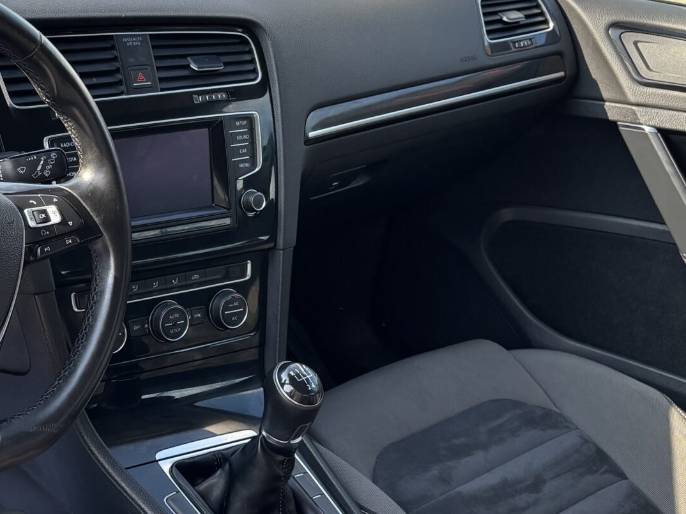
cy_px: 218
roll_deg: -9.9
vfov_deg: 23.6
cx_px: -13
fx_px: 1228
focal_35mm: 62
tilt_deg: -19.8
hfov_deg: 29.0
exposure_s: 1/314
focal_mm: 5.96
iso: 50
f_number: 1.6
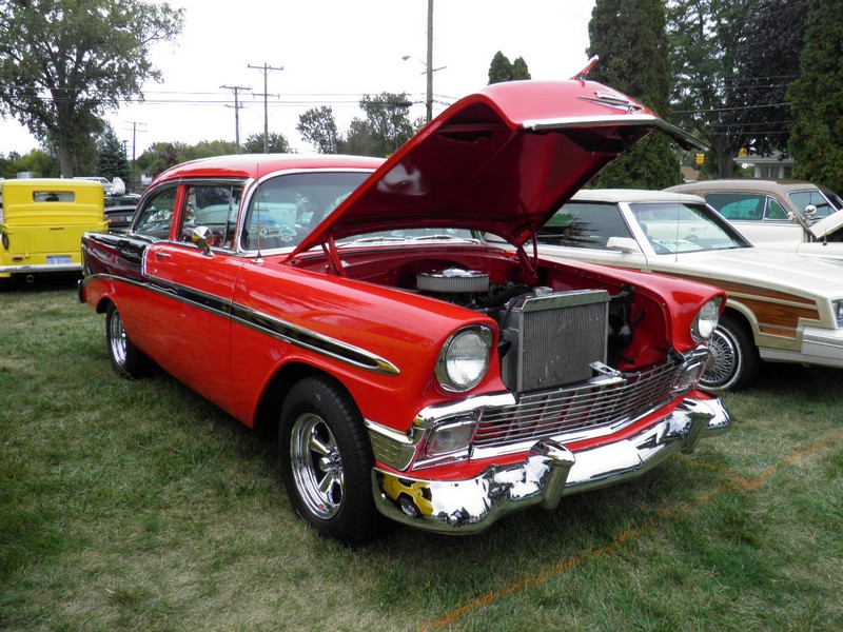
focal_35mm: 28
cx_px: 422
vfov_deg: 49.7
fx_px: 682
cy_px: 316
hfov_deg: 63.4
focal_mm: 4.9
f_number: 5.7
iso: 50
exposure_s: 1/60
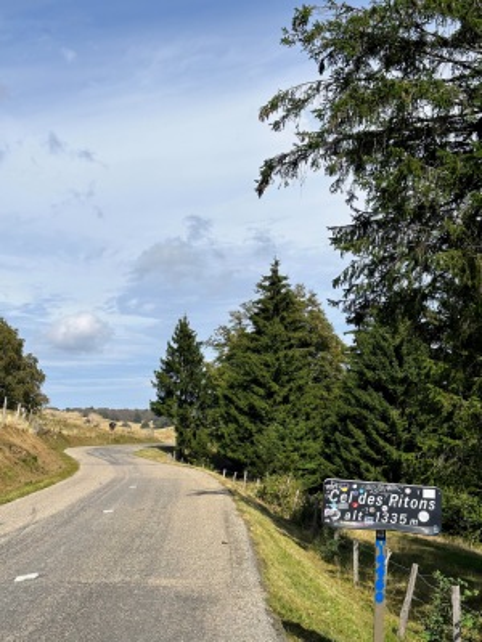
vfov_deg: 39.7
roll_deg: -0.9
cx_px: 241
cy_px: 321
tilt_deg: +5.9
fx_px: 891
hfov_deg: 30.3
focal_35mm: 48
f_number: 1.78
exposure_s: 1/5882
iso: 64
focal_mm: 6.86
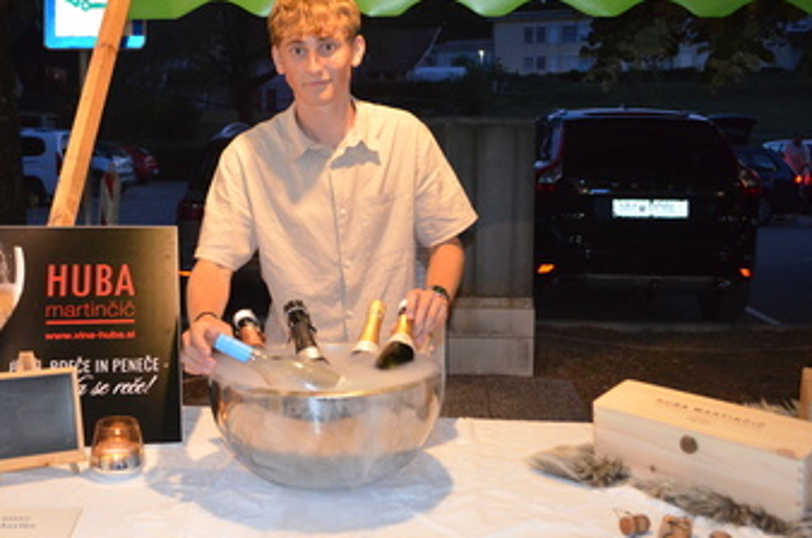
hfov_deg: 48.3
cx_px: 336
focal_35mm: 40
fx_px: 901
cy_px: 243
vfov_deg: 33.2
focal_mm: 20
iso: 3200
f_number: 3.8
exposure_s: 1/60
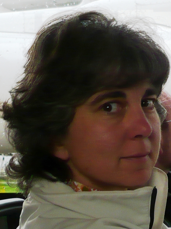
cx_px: 86
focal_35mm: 35
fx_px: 230
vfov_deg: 52.6
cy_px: 114
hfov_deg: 40.7
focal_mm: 5.8
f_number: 2.8
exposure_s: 1/80
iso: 100
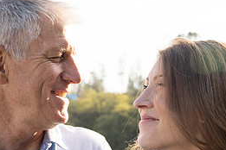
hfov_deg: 28.3
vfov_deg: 19.1
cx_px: 81
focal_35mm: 71
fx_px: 446
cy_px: 99
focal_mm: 32
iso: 125
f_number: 4.5
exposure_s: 1/250
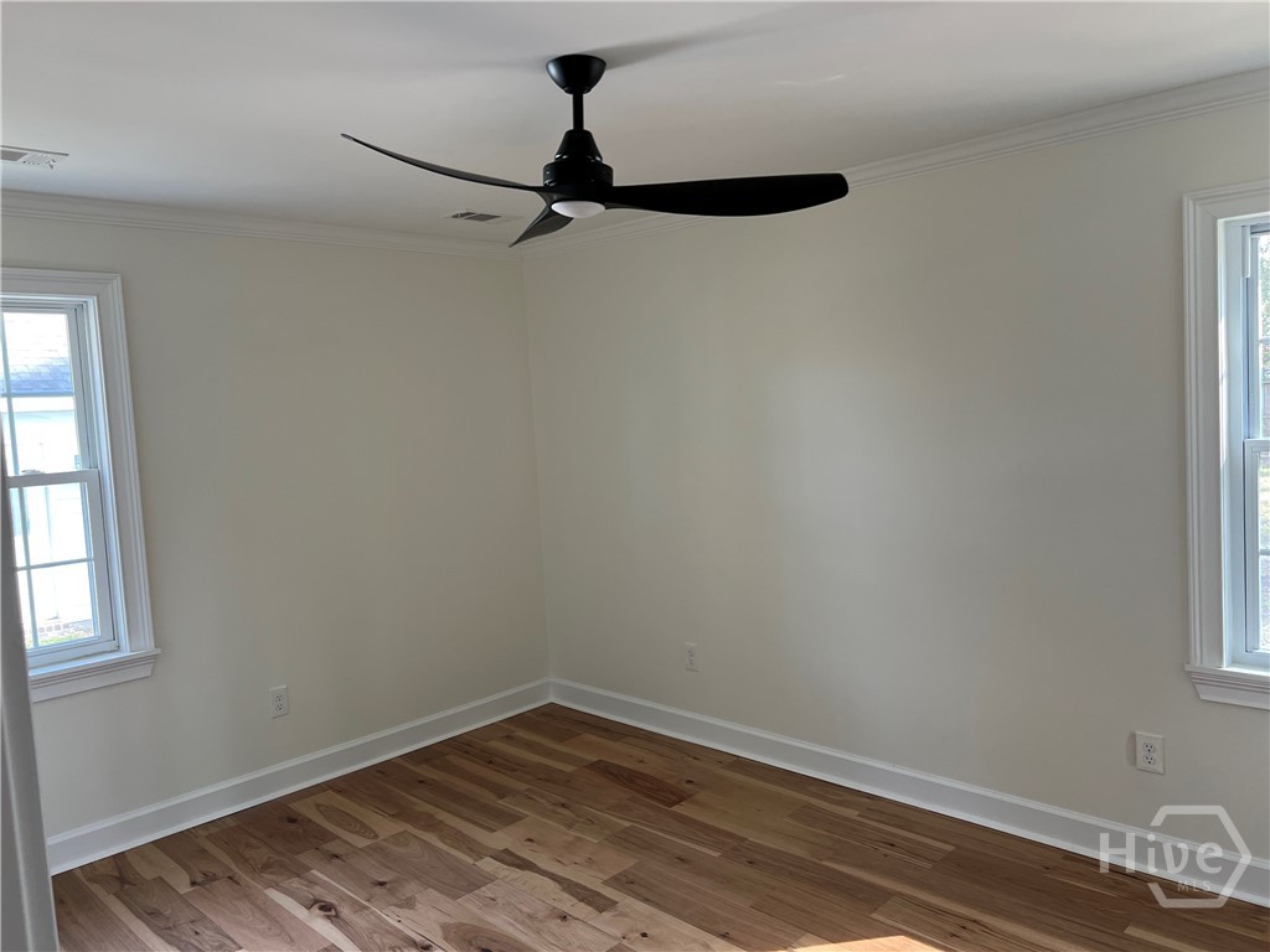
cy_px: 476
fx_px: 954
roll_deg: +3.3
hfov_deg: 67.3
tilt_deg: -3.9
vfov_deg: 53.1
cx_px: 635
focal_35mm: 26
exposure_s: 1/111
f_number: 1.5
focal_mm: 5.7
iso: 125
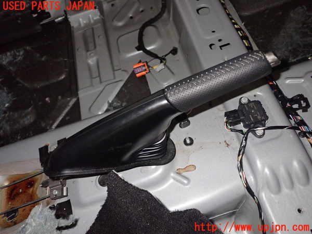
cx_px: 156
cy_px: 117
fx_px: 270
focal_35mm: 30
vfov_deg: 46.8
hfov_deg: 60.0
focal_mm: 5.4
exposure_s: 1/30
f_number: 6.3
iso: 800
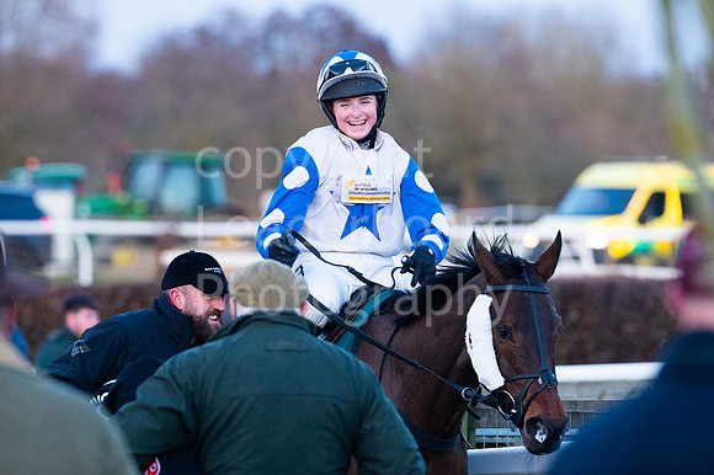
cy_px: 195
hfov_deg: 5.6
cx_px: 371
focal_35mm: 366
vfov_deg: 3.8
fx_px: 7247
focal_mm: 200
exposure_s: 1/1250
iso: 1250
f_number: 3.5
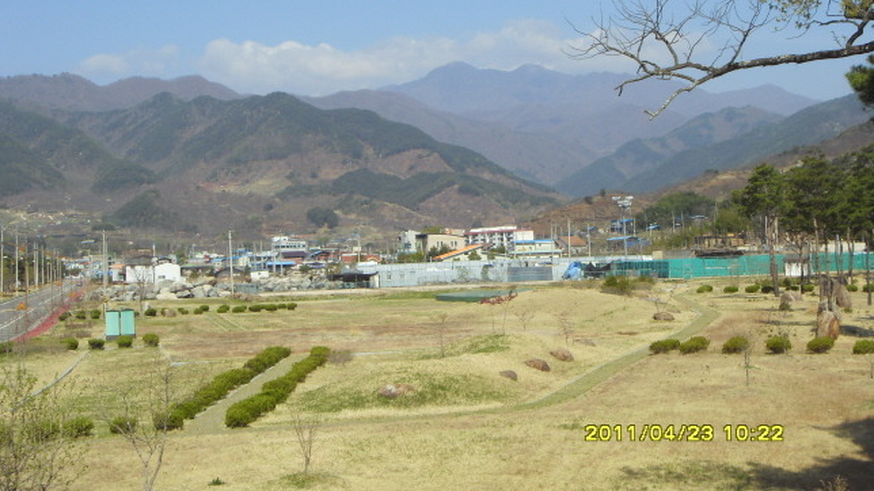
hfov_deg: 31.9
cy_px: 173
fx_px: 1529
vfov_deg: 18.2
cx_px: 436
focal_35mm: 66
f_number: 7
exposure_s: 1/350
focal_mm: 10.2
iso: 80
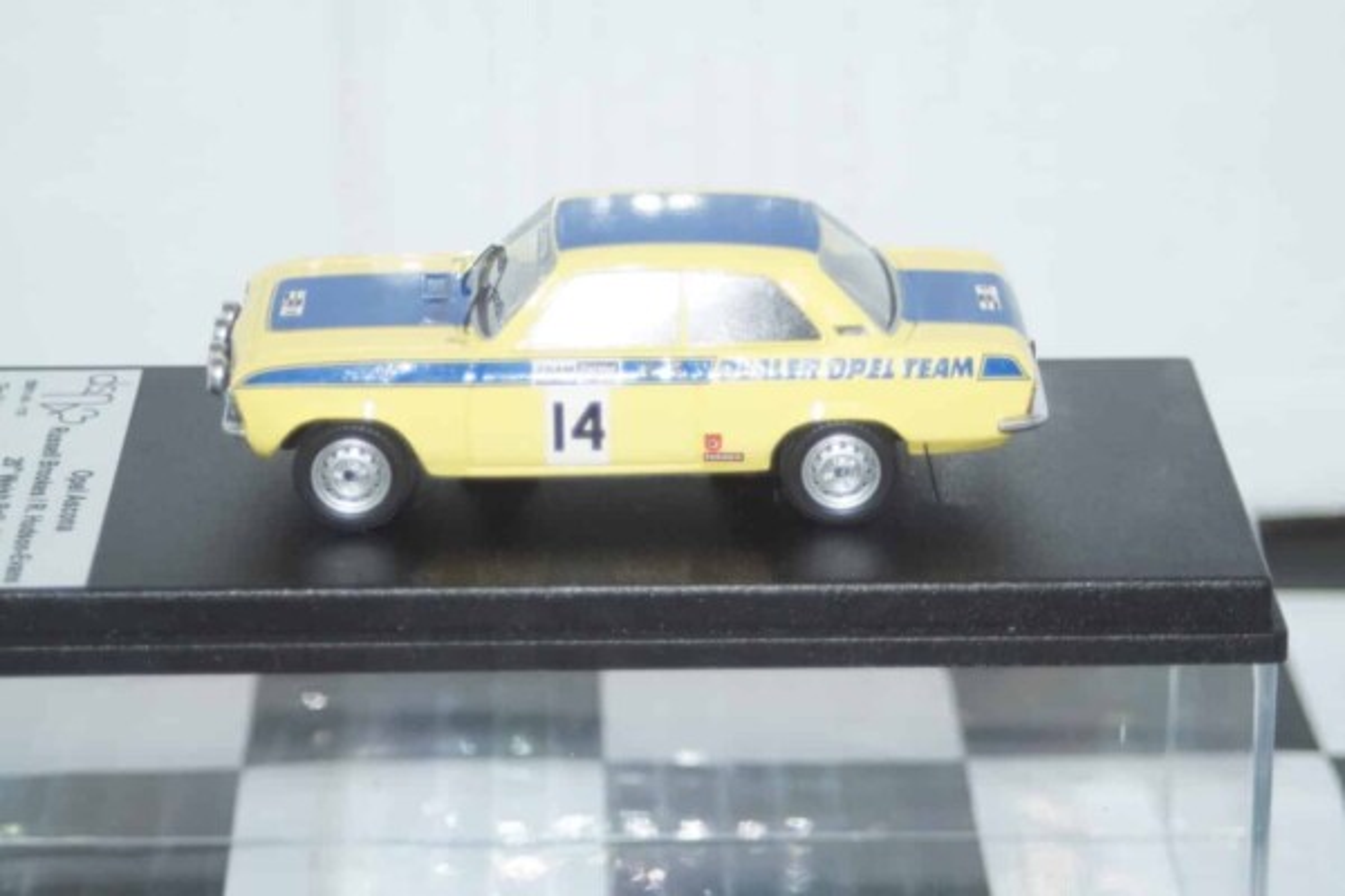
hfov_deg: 17.1
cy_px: 448
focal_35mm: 120
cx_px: 672
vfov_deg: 11.4
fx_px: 4483
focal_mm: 80
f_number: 5.6
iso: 800
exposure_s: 1/60
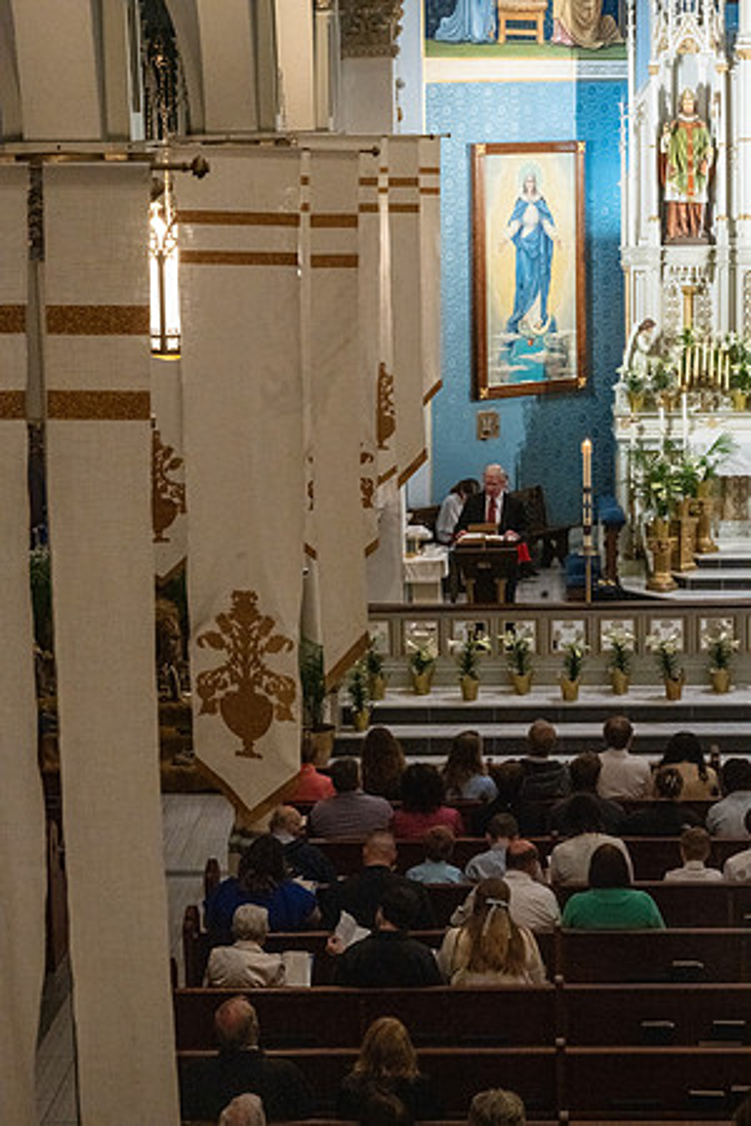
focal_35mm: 74
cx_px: 376
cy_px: 563
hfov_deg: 18.4
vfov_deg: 27.3
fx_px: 2315
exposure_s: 1/60
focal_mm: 74
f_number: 14
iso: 5000
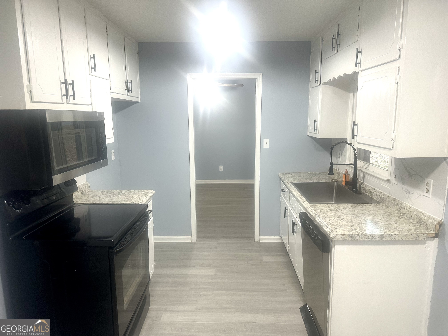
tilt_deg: -9.8
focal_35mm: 24
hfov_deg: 71.6
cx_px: 224
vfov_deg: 56.8
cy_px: 168
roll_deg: +0.5
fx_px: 311
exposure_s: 1/60
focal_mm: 6.86
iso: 125
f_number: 1.78
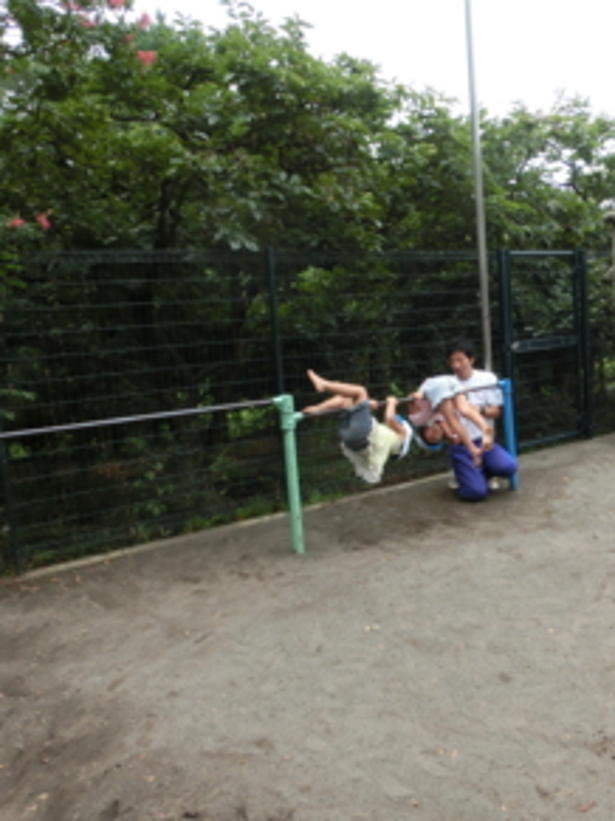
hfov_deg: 41.8
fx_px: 782
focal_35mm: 33
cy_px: 409
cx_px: 449
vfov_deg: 55.4
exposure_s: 1/250
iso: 80
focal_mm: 4.24
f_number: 3
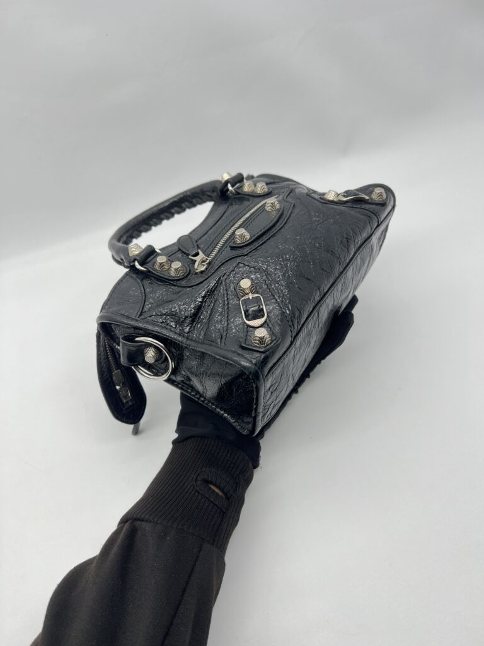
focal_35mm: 26
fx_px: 485
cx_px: 242
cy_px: 323
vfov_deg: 67.3
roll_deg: +10.9
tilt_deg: -42.4
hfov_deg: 53.1
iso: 40
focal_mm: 5.7
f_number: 1.5
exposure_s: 1/100
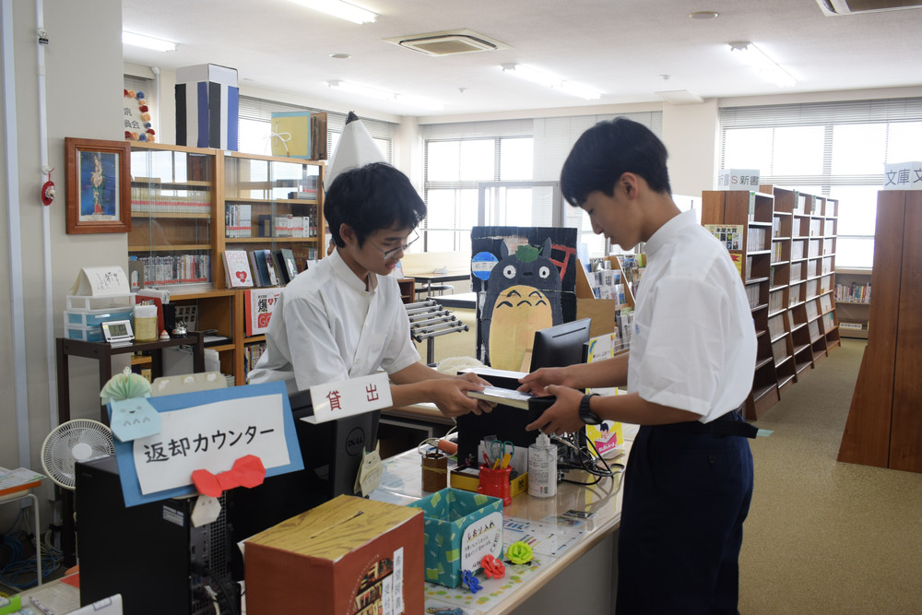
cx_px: 461
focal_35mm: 33
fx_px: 845
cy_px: 308
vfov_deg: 40.0
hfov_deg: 57.2
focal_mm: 22
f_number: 5.6
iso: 640
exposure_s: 1/100
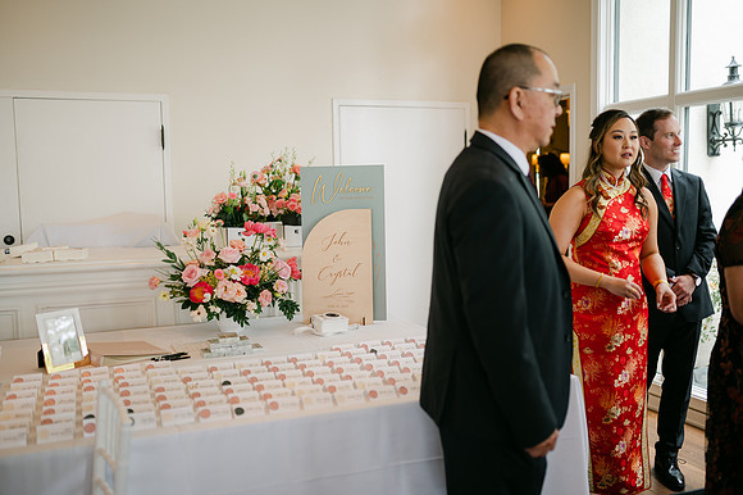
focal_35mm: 35
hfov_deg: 54.5
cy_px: 248
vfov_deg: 37.8
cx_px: 372
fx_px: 722
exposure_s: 1/250
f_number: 1.4
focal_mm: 35
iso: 100
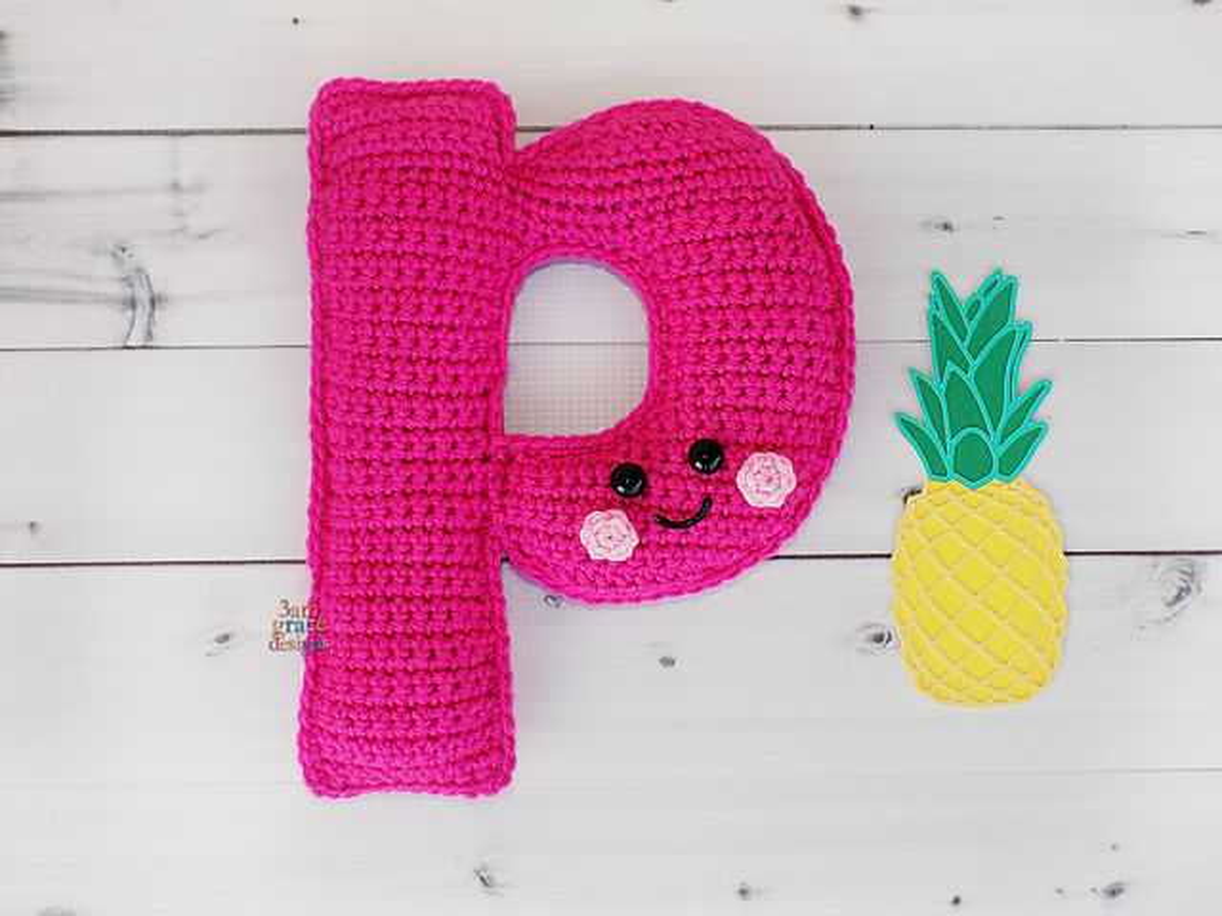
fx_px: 1306
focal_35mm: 37
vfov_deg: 38.7
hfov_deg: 50.1
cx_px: 611
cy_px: 458
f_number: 3.5
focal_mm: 6.6
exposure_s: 1/125
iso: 80
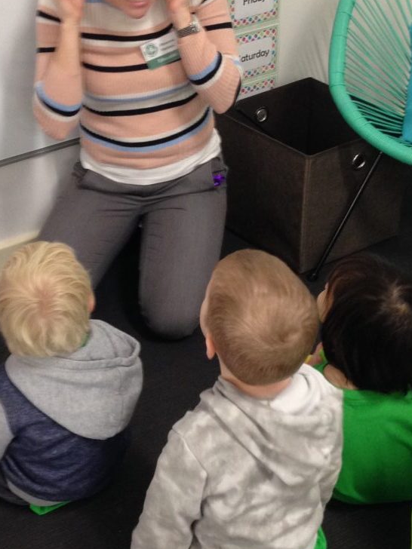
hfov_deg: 21.4
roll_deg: +5.4
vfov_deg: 28.6
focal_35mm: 68
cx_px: 95
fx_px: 1079
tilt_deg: -32.3
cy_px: 290
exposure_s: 1/20
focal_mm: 4.12
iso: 160
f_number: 2.4
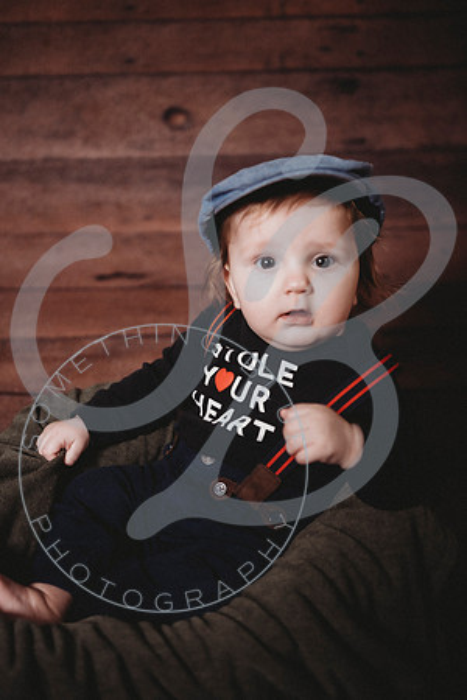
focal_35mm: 52
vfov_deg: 38.2
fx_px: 1012
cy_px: 350
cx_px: 234
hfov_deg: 26.0
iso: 100
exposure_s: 1/125
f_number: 2.8
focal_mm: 52
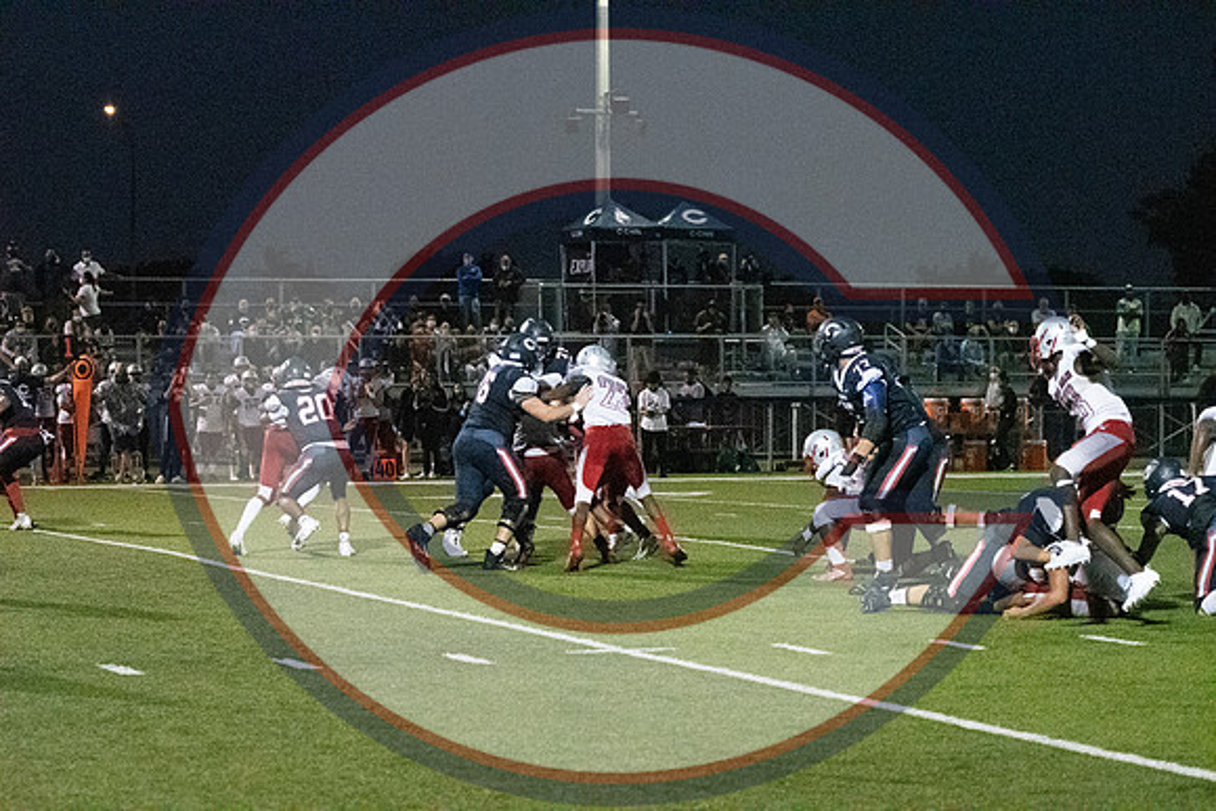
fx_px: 3547
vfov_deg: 13.0
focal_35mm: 105
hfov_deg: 19.5
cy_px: 406
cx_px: 608
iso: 45600
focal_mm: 70
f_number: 2.8
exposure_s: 1/3200
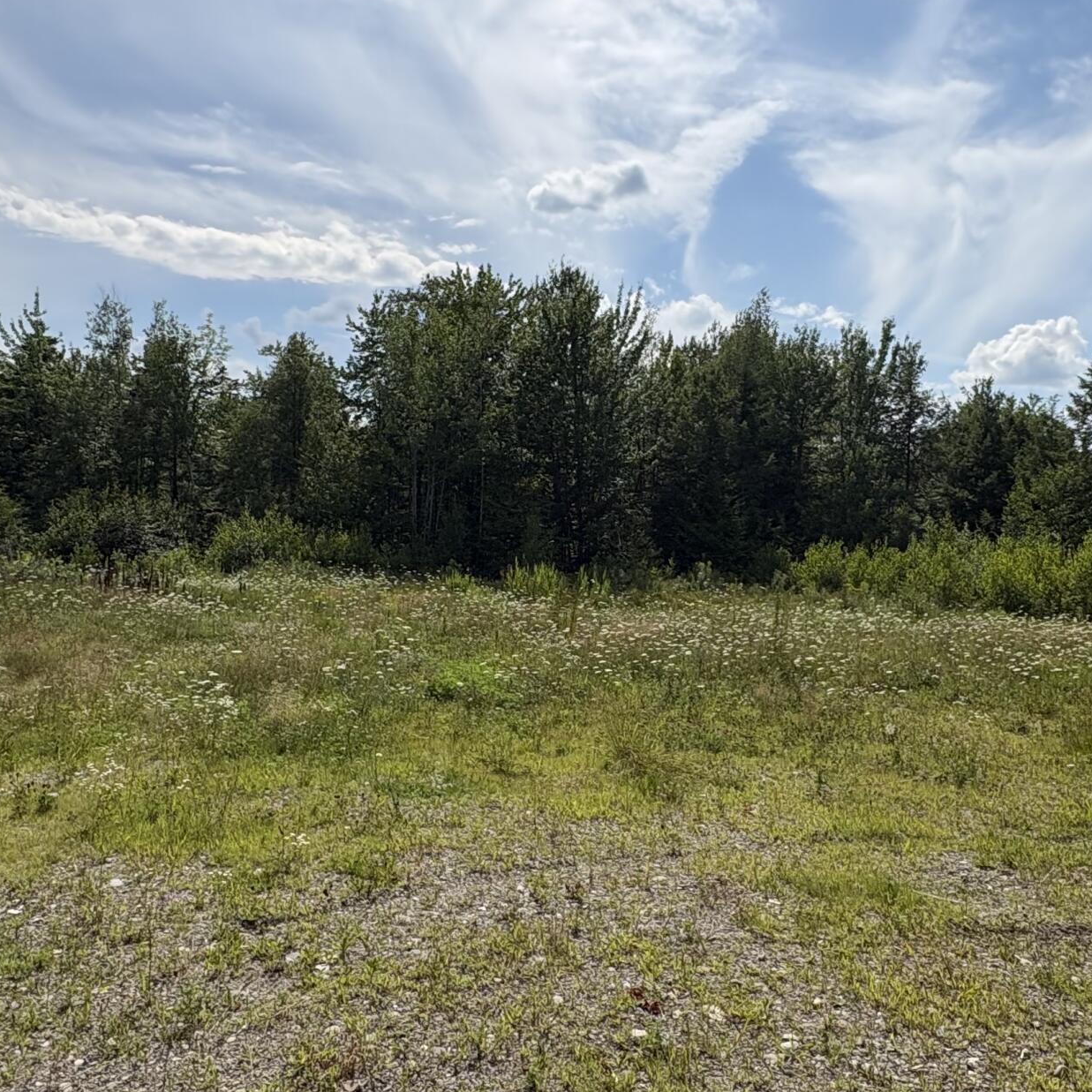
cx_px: 571
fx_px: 1071
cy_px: 532
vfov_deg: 54.0
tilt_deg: -1.5
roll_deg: +1.0
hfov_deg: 54.0
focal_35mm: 30
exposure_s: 1/4367
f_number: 2.2
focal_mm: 2.22
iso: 50
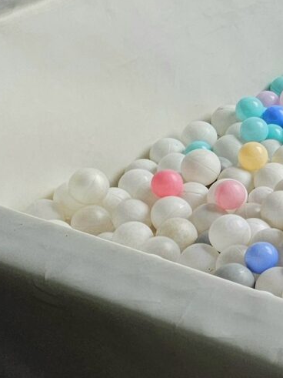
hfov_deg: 10.7
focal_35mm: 120
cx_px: 654
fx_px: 1309
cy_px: 144
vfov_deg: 16.4
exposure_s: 1/100
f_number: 1.7
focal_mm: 6.3
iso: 50
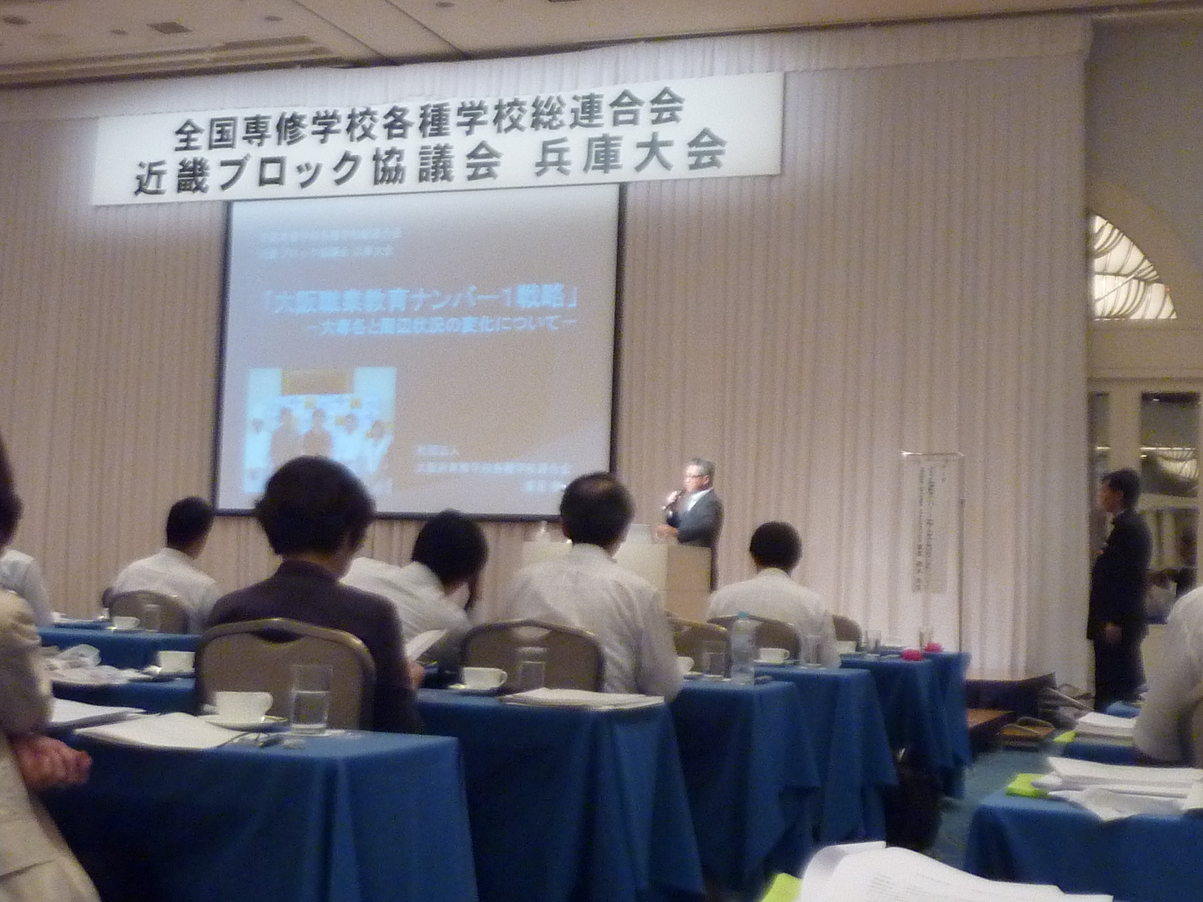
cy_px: 451
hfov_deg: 37.5
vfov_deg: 28.6
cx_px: 602
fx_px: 1772
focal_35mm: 51
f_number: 3.4
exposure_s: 1/30
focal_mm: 4.7
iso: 320
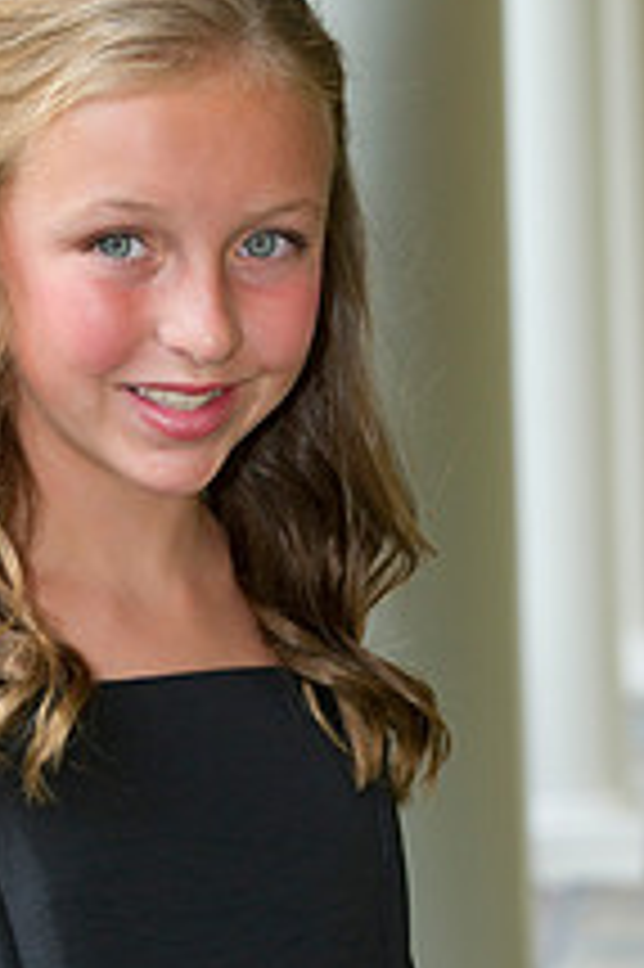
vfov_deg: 9.3
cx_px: 74
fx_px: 5912
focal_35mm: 220
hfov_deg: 6.2
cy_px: 801
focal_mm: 105
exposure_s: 1/160
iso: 640
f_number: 5.6
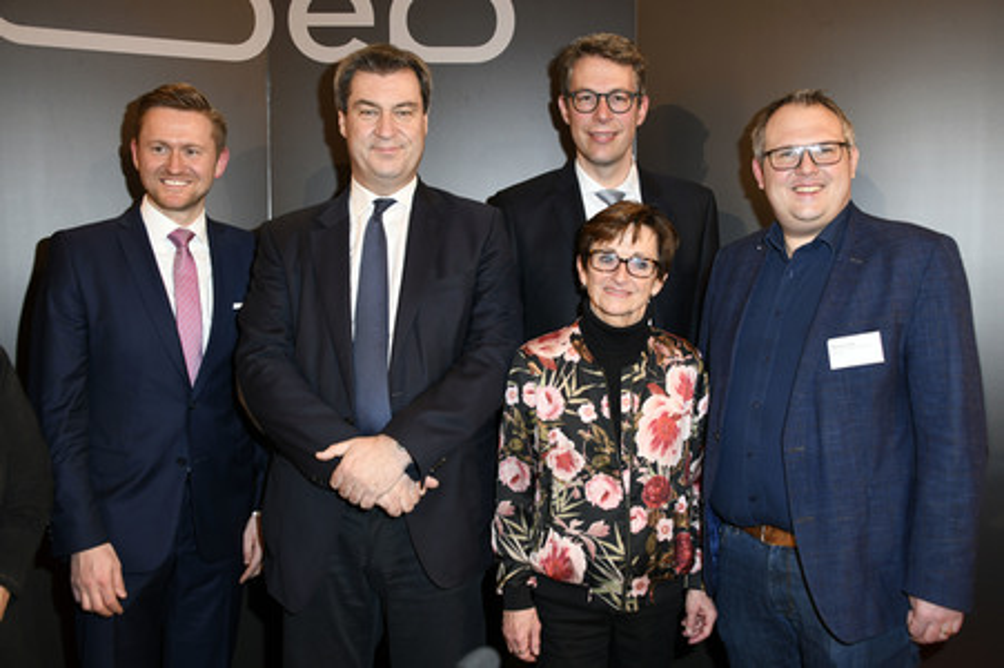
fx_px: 948
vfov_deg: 38.8
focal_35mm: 34
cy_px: 334
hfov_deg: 55.8
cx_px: 502
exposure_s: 1/100
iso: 800
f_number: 6.3
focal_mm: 34
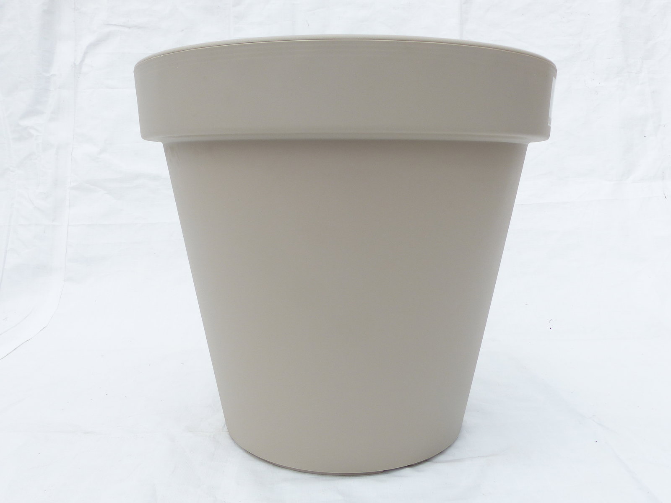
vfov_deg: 46.8
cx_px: 336
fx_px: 582
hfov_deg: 60.0
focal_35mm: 30
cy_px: 252
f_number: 4
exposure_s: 1/400
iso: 100
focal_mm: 5.5
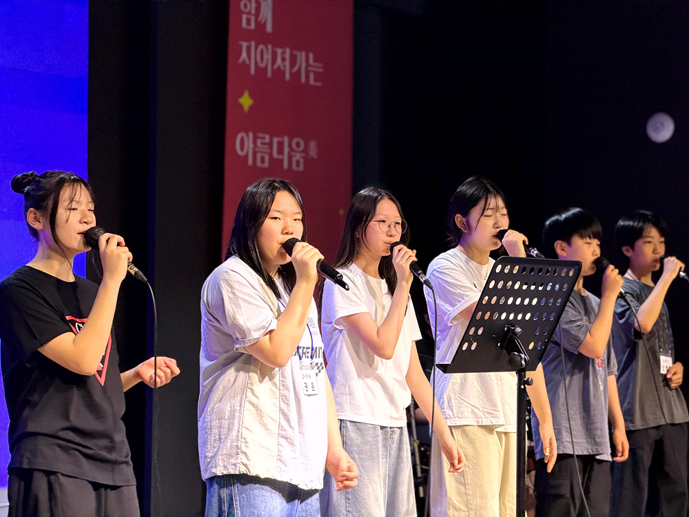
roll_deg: -0.1
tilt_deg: +1.9
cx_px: 344
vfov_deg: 14.8
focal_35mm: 100
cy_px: 258
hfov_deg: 19.6
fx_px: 1990
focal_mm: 16.89
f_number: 2.8
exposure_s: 1/60
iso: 320
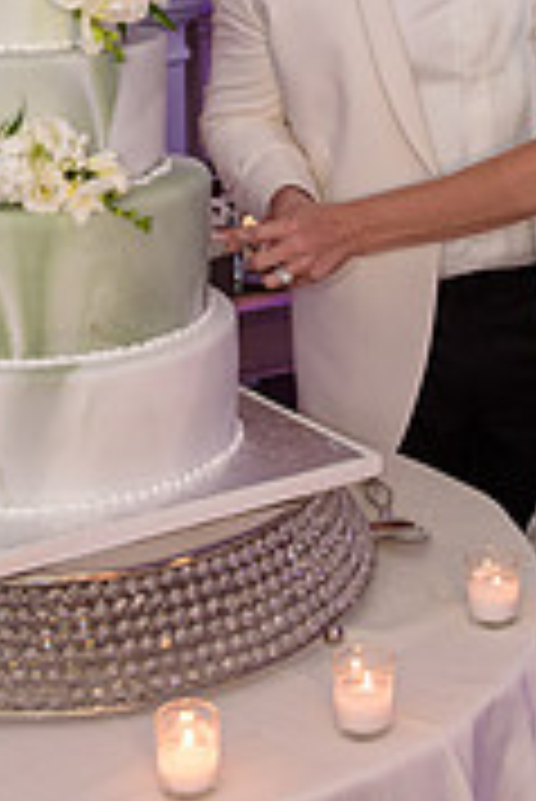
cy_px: 112
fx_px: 1917
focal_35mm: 86
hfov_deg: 15.9
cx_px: 288
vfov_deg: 23.1
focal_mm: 34
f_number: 3.2
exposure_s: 1/125
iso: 1600
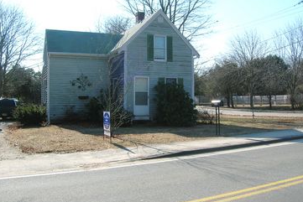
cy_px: 89
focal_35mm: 36
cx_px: 150
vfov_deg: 36.9
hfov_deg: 53.1
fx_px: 303
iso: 50
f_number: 4.9
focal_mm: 5.7
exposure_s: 1/243
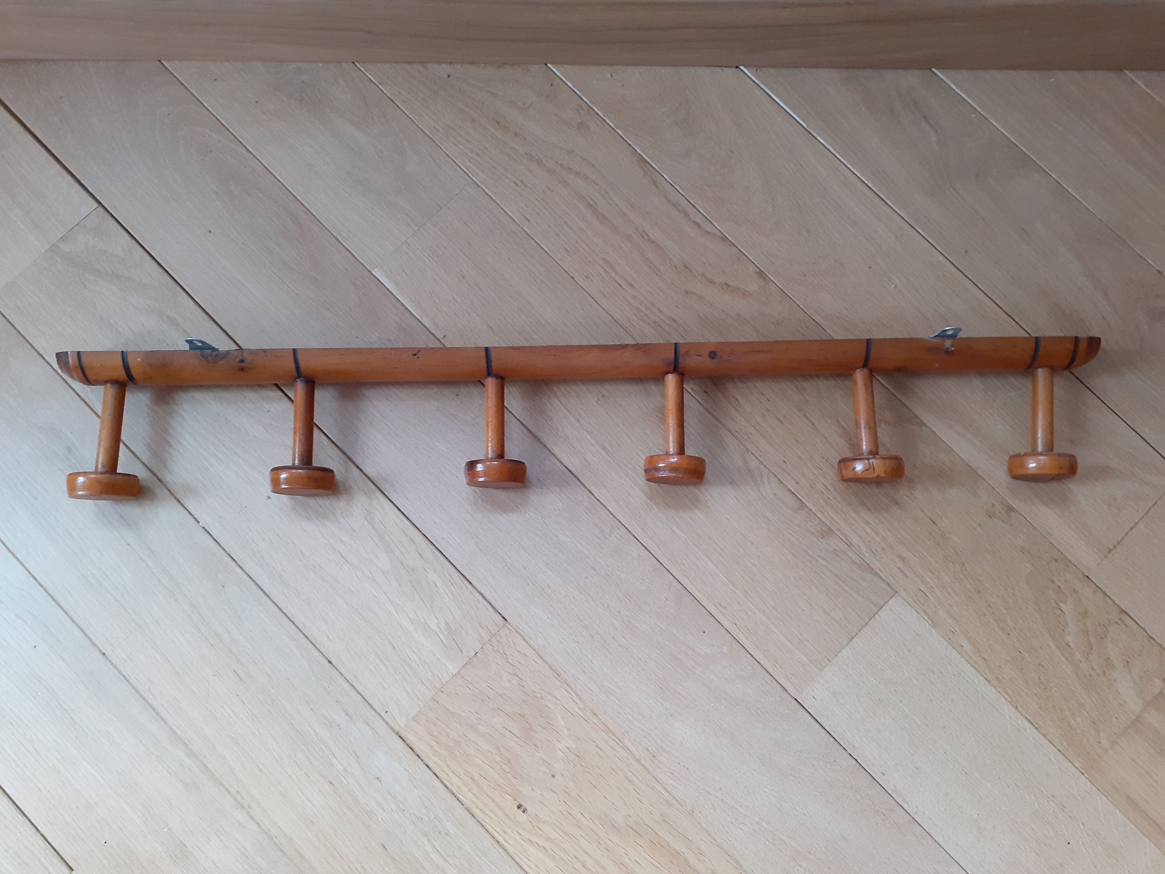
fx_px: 909
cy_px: 437
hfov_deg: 65.3
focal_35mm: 27
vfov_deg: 51.4
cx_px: 582
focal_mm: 3.6
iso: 160
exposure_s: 1/50
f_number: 1.9
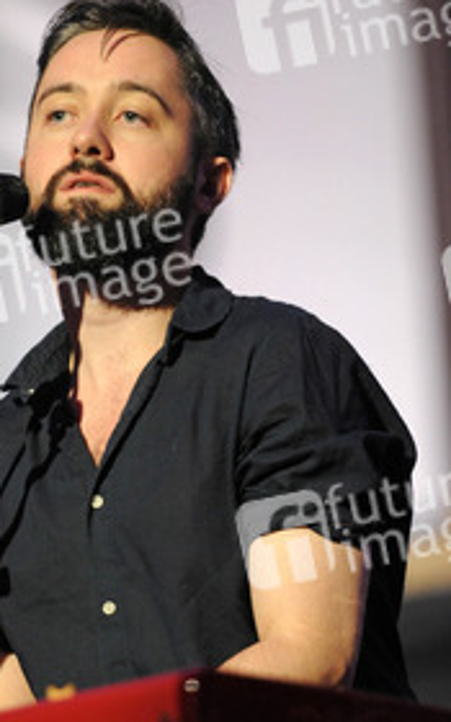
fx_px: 4877
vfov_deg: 8.5
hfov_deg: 5.3
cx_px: 135
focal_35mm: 248
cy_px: 400
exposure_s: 1/200
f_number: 2.8
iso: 6400
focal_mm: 170
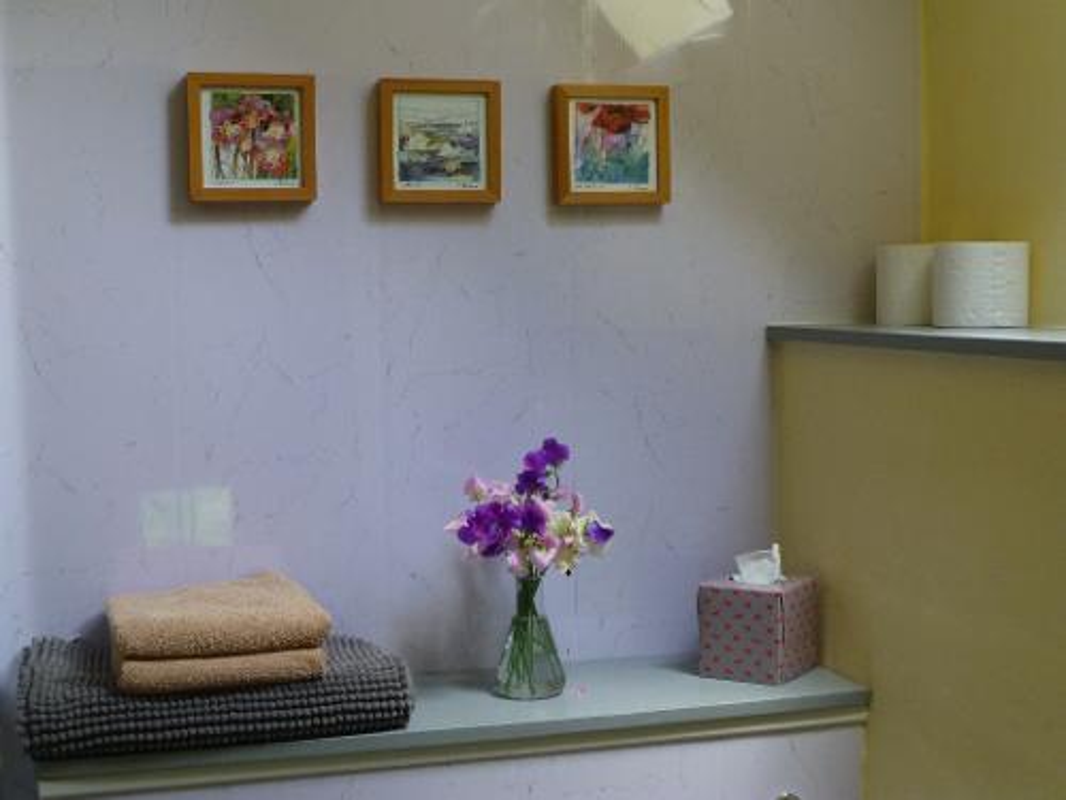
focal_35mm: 47
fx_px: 1447
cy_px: 400
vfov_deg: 30.9
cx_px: 533
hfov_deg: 40.4
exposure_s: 1/50
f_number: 4.2
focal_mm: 8.5
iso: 400
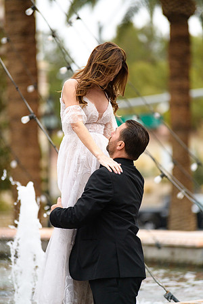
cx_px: 102
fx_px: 1692
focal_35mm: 200
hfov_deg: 6.9
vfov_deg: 10.3
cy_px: 152
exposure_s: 1/3200
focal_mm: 200
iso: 250
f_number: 2.8
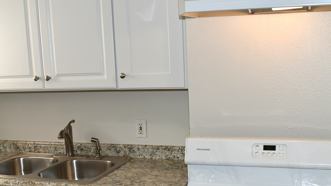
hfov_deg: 42.1
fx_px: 430
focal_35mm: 49
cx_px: 154
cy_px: 137
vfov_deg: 24.2
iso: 100
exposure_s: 1/200
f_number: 4.5
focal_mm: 18
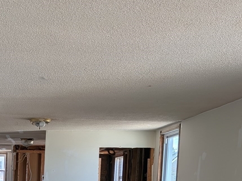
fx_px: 398
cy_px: 196
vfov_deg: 24.1
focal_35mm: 57
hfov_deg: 31.3
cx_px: 1
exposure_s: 1/647
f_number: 1.7
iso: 34
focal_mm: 4.53
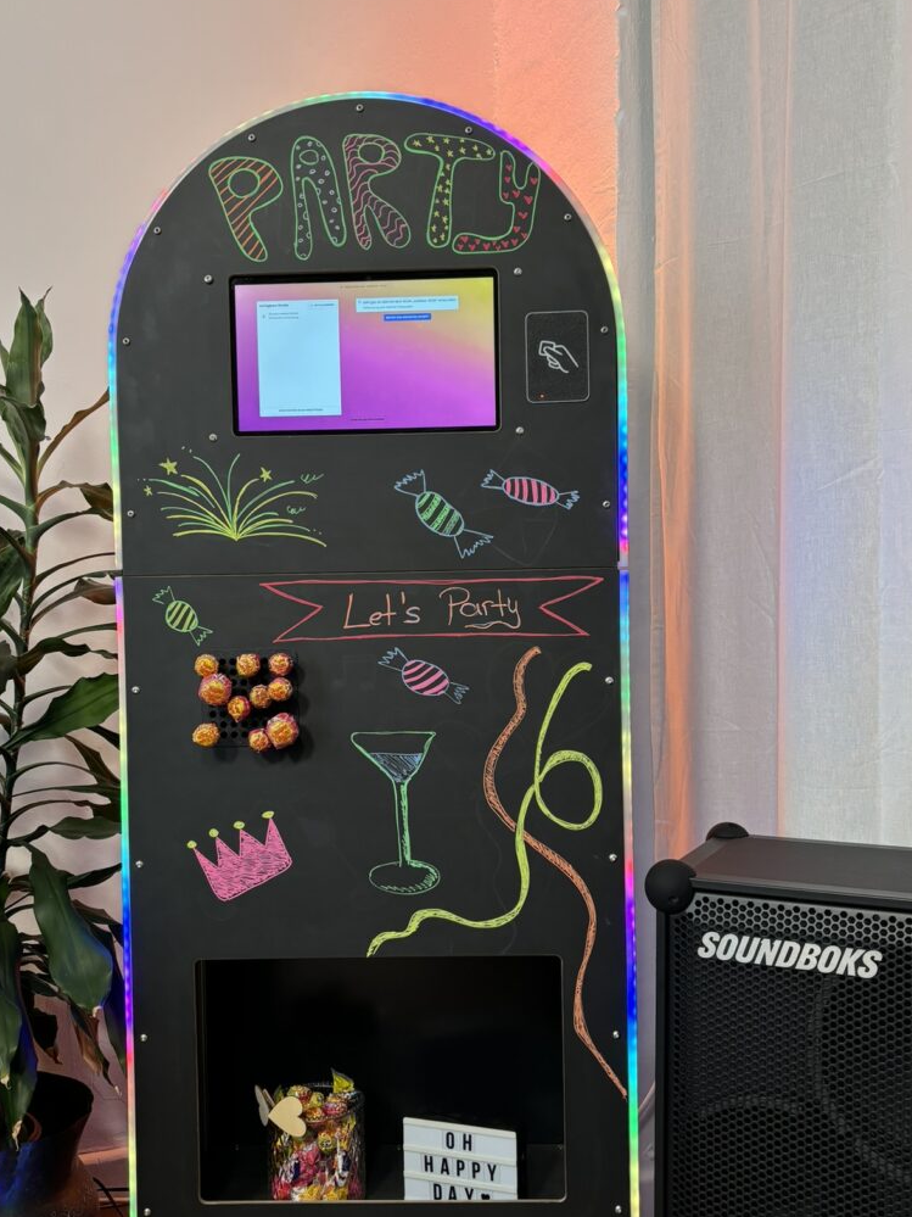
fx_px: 1195
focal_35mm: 34
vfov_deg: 53.9
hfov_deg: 41.8
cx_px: 447
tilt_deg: -0.2
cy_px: 641
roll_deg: -0.5
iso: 125
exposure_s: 1/98
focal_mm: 5.96
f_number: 1.6
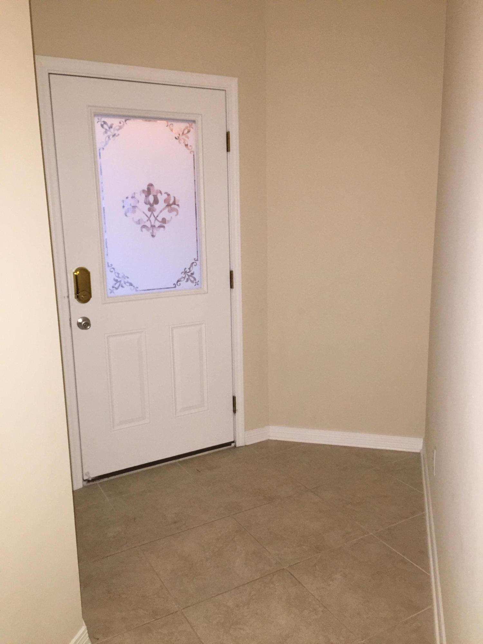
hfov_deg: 48.2
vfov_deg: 61.7
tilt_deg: -10.8
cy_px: 322
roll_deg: +1.1
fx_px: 540
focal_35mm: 29
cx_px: 242
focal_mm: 4.15
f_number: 2.2
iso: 200
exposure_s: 1/16
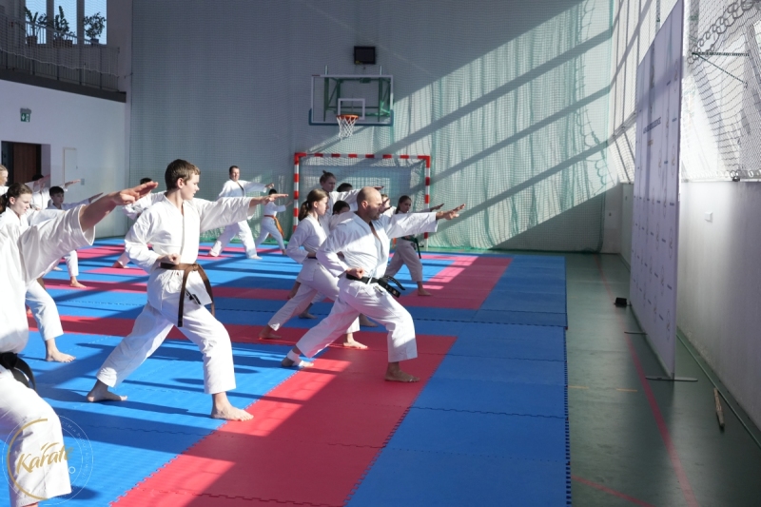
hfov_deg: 44.5
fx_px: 930
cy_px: 254
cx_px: 380
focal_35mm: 44
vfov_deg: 30.5
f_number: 5
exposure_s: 1/8000
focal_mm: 44
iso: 3200
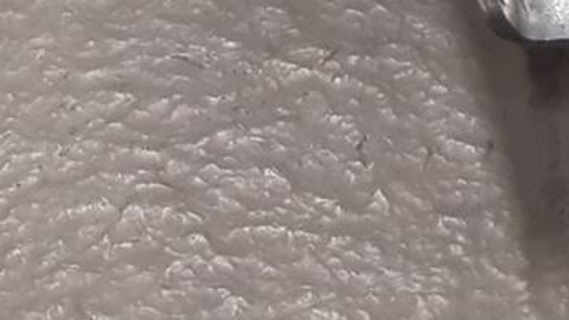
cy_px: -851
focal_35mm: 169
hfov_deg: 12.4
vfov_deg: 6.2
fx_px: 2550
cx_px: 682
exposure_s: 1/50
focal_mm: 3.93
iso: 80
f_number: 1.7
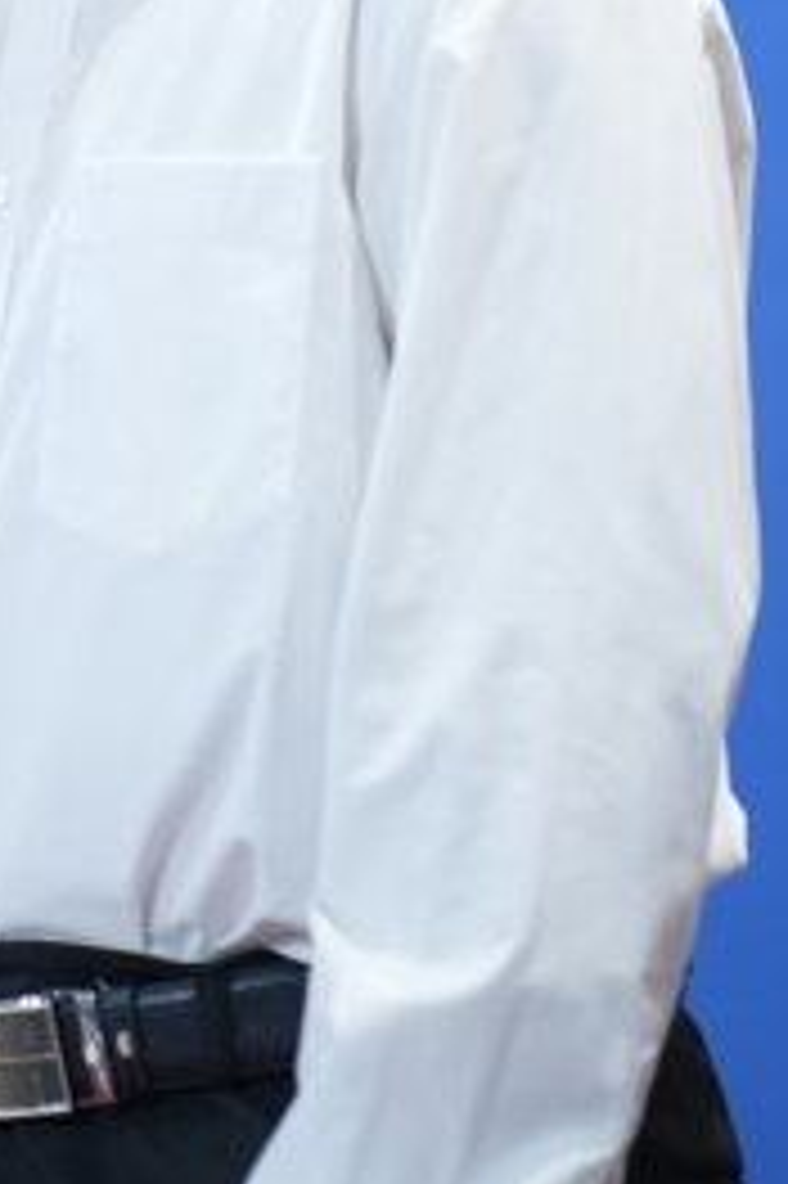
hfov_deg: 4.1
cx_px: 11
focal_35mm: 334
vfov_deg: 6.1
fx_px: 10980
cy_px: -140
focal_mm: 135
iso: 1600
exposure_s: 1/80
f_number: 2.8
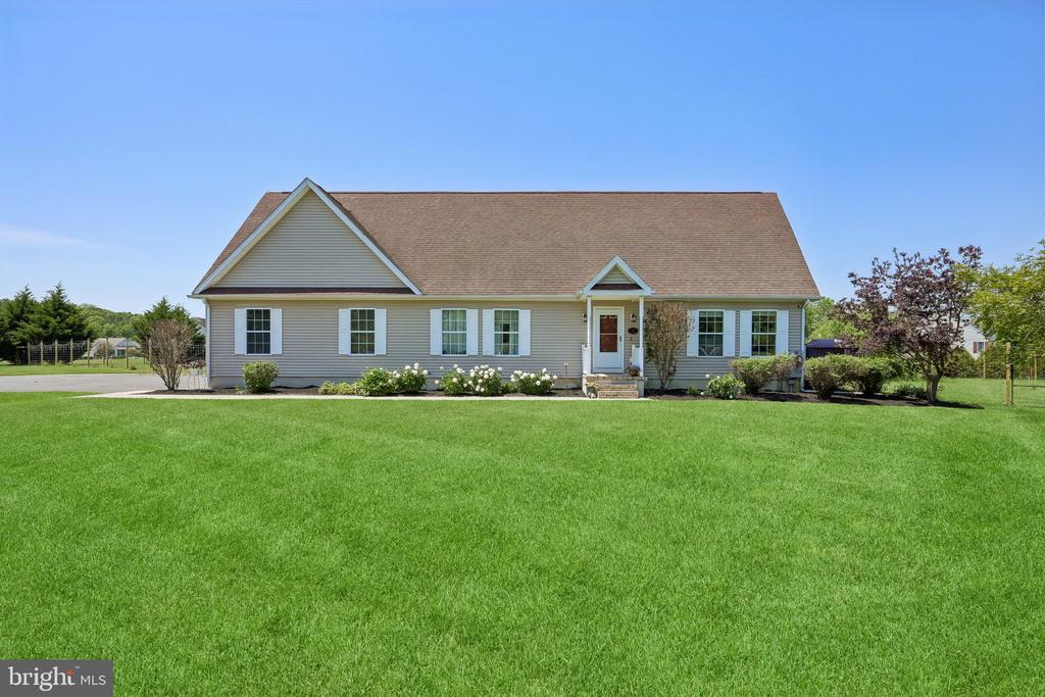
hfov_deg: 91.6
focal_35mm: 18
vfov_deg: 68.9
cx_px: 522
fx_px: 508
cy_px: 348
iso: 400
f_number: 11
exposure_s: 1/640
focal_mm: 17.5
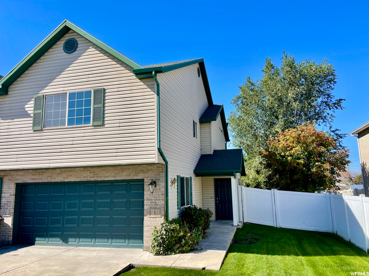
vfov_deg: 53.1
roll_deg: +1.0
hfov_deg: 67.3
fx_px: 277
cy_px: 138
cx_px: 184
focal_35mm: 26
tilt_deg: +9.6
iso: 32
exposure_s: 1/2545
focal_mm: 5.1
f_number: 1.6
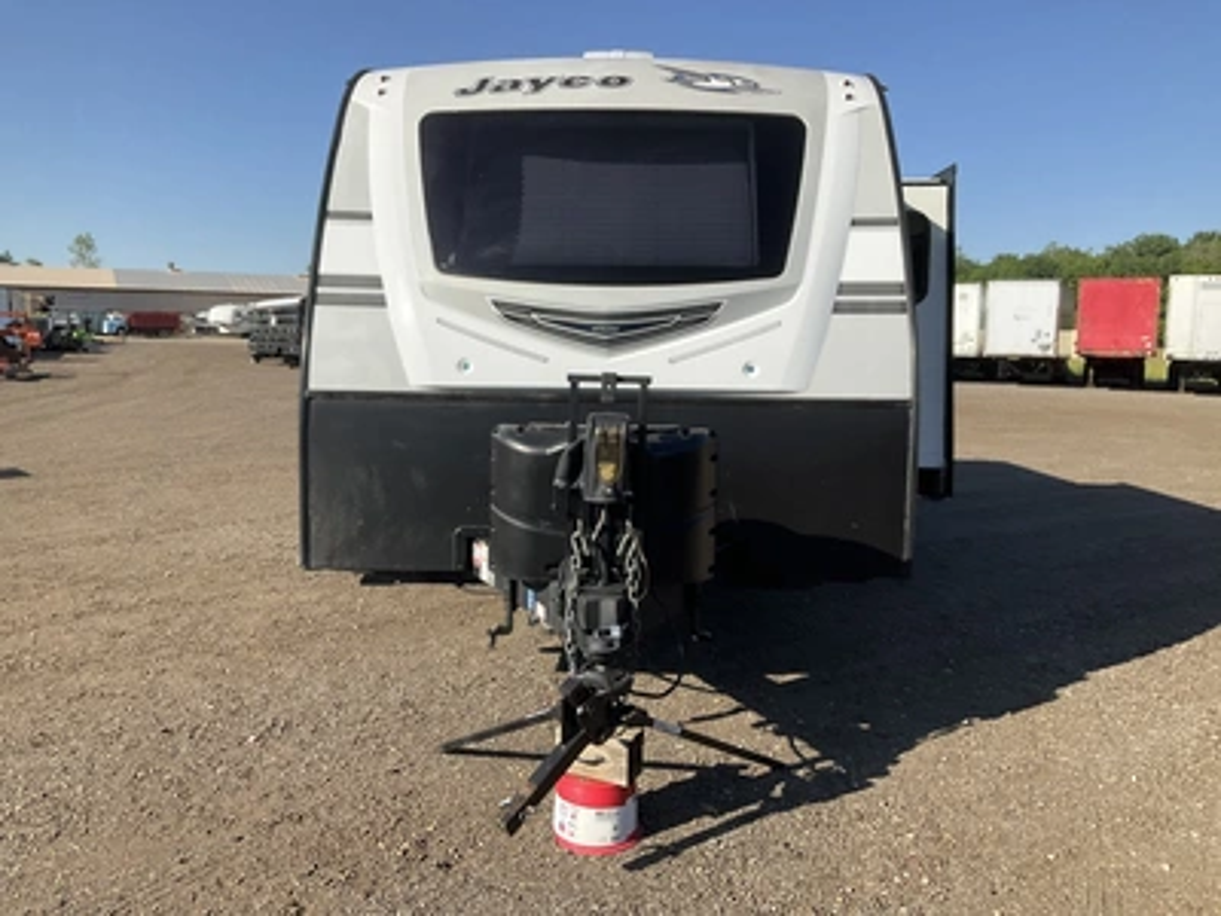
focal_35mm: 29
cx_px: 610
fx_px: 1023
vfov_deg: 48.2
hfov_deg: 61.7
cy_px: 458
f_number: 1.8
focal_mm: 3
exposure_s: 1/1786
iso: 25
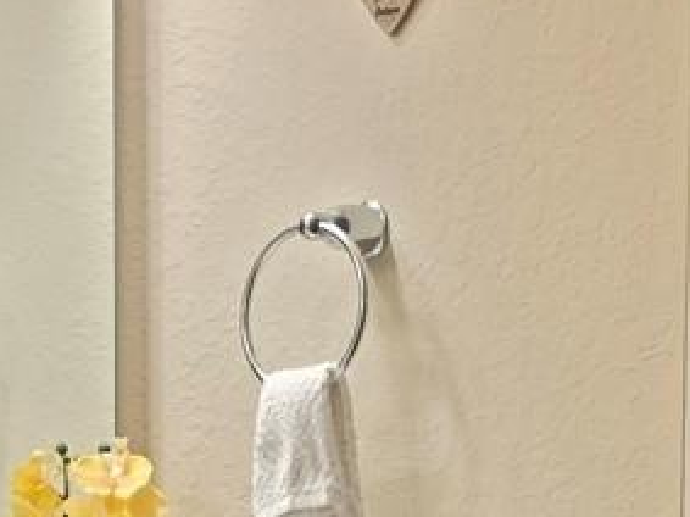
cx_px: 107
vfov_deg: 11.0
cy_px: 771
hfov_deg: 15.1
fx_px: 2590
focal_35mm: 130
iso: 40
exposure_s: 1/120
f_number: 1.4
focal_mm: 6.5
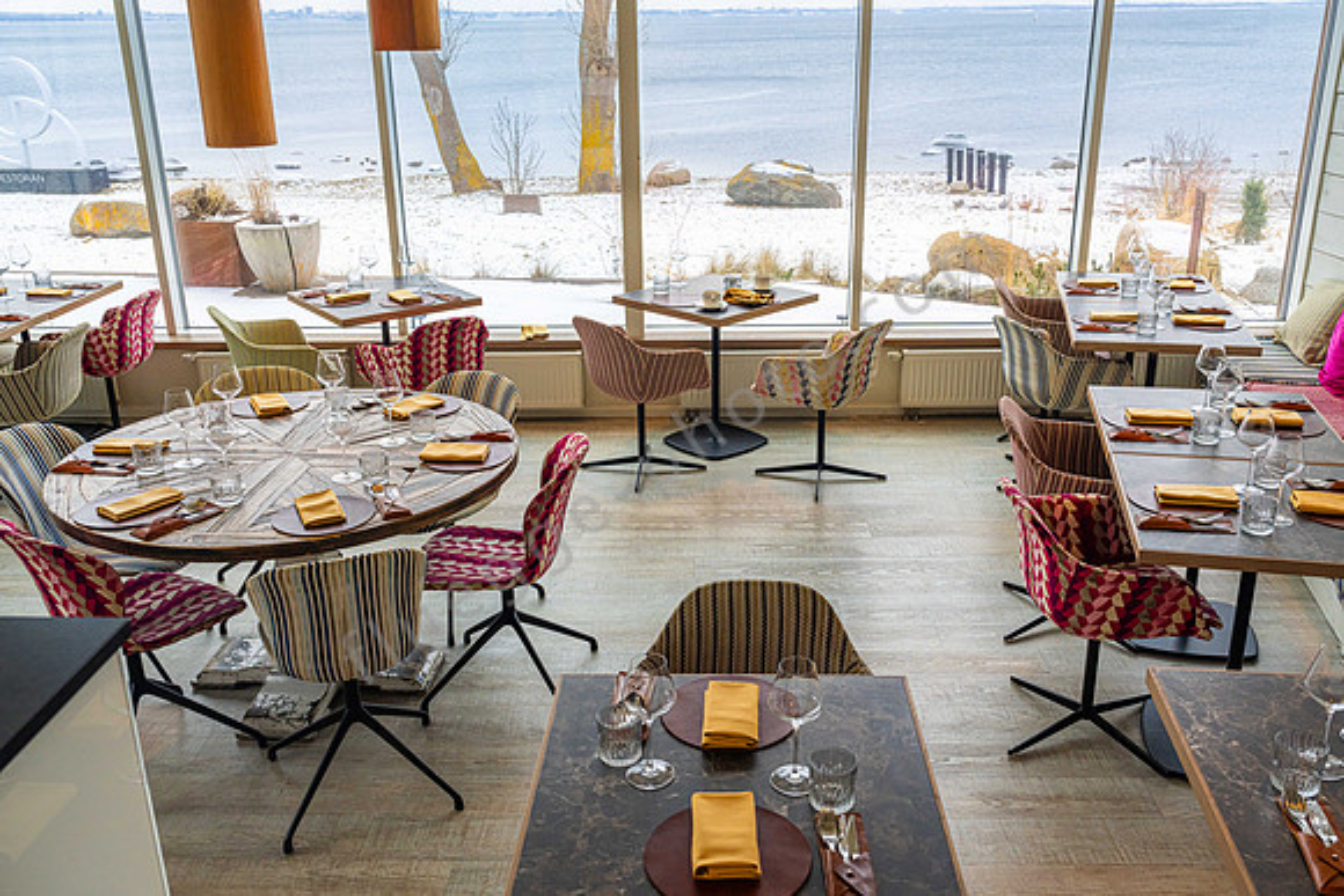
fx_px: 1195
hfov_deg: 58.7
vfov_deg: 41.1
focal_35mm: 32
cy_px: 448
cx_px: 672
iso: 800
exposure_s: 1/125
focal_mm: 32
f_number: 7.1
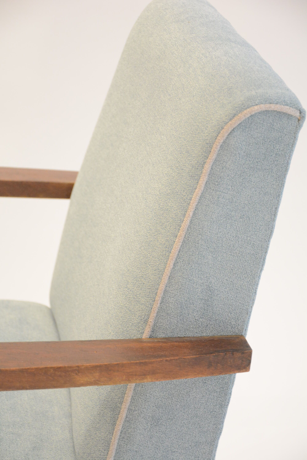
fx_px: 1532
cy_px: 230
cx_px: 154
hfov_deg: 11.4
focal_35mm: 120
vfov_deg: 17.0
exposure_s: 1/30
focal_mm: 80
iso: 2000
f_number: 5.3
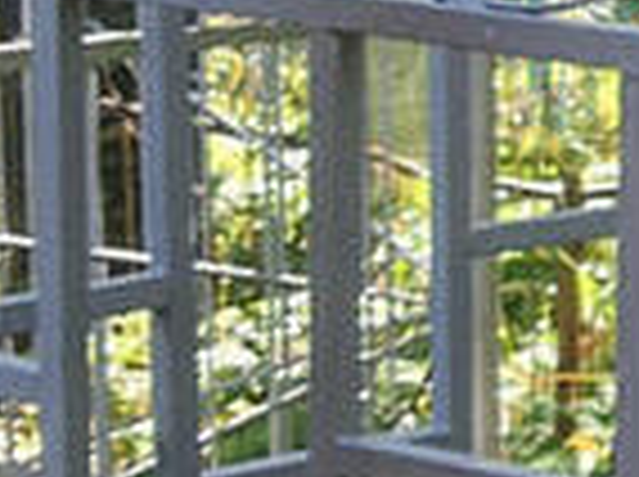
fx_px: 3465
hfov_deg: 9.3
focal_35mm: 188
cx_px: 1602
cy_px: 162
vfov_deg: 7.9
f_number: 1.7
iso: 50
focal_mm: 4.32
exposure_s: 1/220
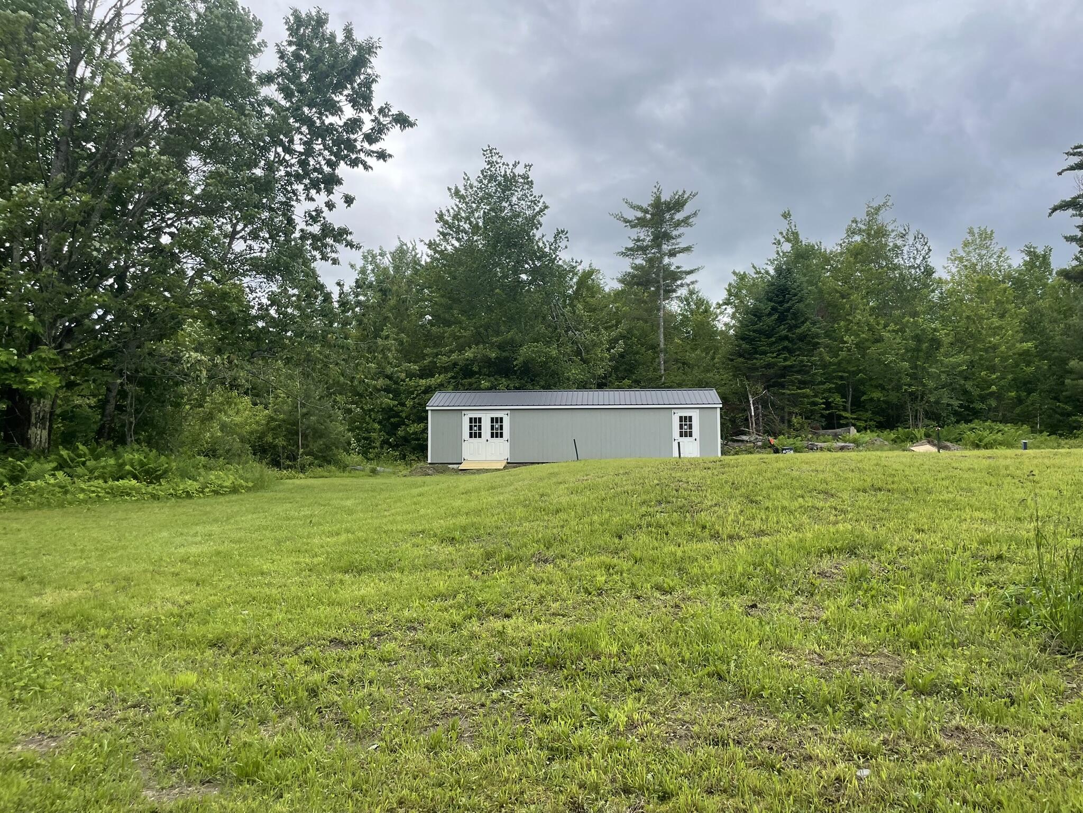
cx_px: 542
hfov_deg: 67.3
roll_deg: -0.1
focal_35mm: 26
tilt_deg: +6.1
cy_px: 406
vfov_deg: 53.1
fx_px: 813
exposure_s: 1/1490
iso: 32
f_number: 1.6
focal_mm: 4.2
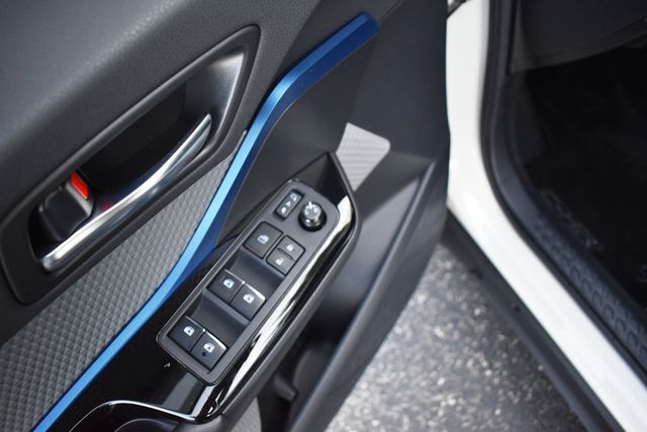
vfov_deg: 48.0
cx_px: 324
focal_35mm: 27
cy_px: 216
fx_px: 485
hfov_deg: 67.4
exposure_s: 1/250
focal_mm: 18
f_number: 3.5
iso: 800
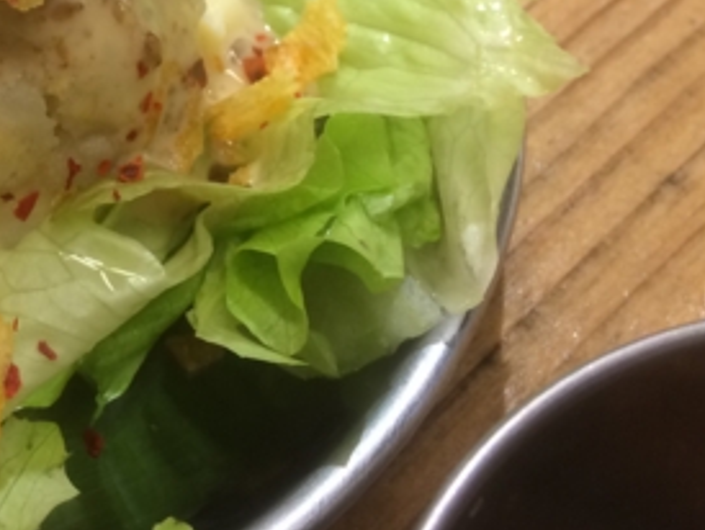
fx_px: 1508
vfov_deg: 18.8
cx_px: 33
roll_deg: -1.1
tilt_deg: -41.0
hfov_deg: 25.3
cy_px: -122
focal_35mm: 74
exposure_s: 1/30
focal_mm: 4.15
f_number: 2.2
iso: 64
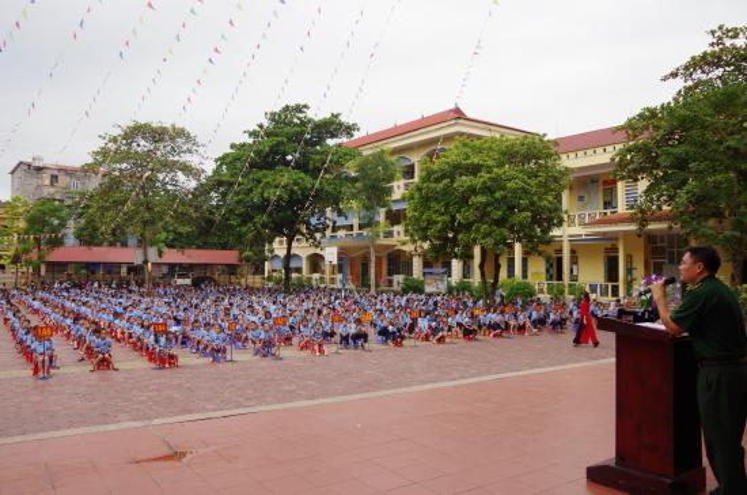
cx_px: 374
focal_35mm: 27
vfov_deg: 47.7
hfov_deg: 67.5
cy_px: 248
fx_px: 559
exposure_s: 1/80
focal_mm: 18
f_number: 4.5
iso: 200
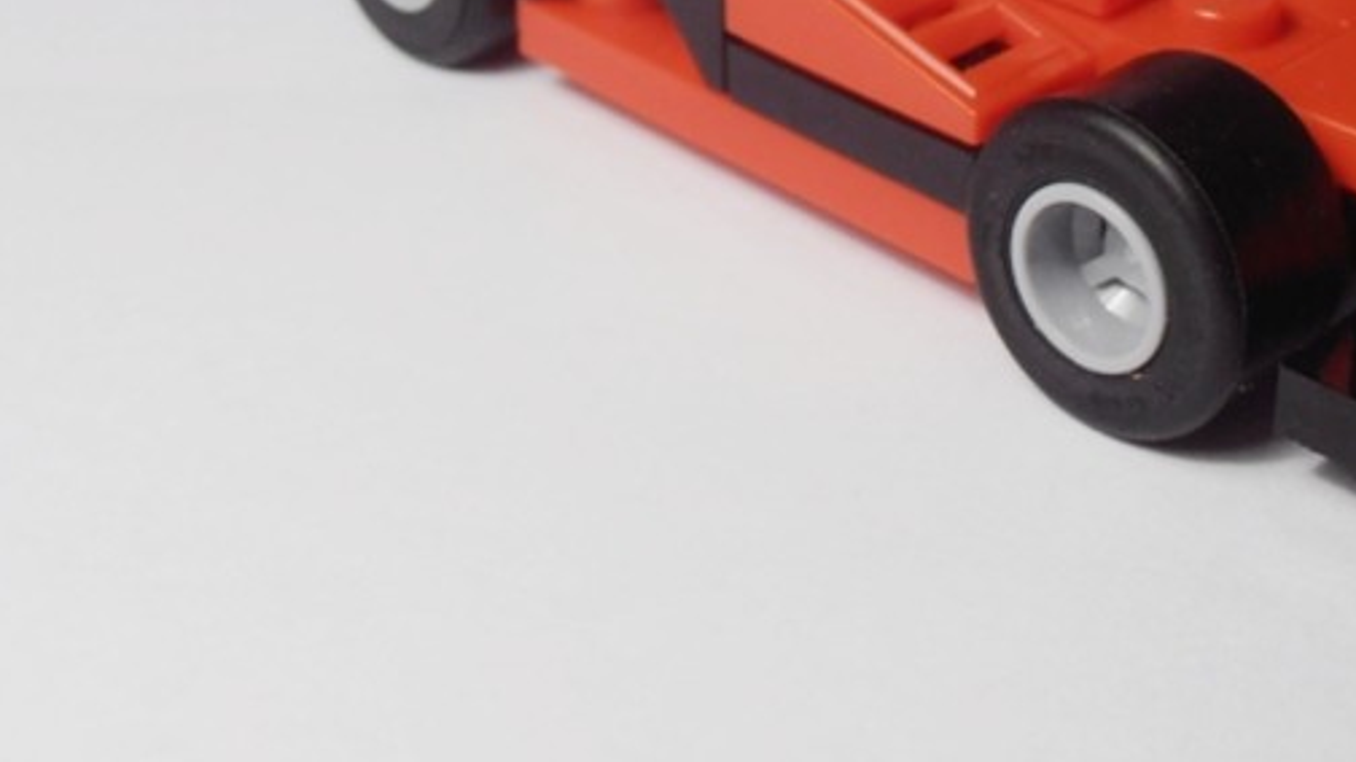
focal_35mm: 72
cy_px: -44
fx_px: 2588
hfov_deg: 28.9
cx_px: 1006
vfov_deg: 16.3
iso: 80
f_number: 3.9
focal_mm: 6.61
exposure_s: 1/100
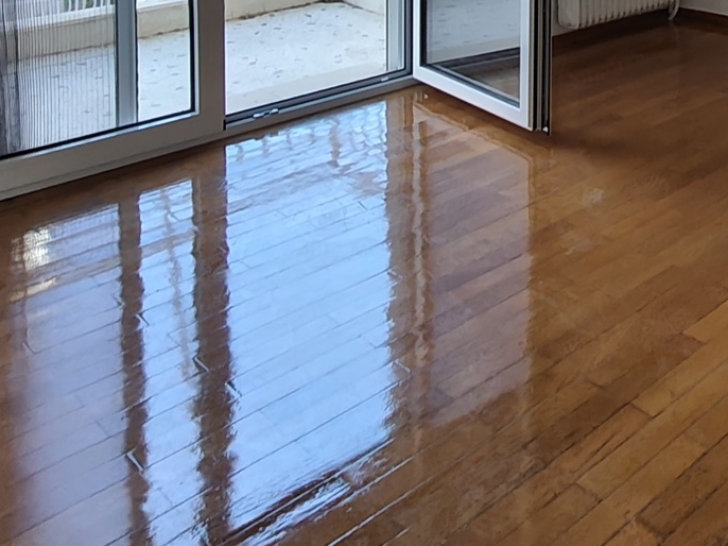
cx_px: 595
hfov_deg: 42.5
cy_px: -154
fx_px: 883
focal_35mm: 42
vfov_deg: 28.5
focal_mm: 1.67
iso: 200
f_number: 2.2
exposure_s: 1/100
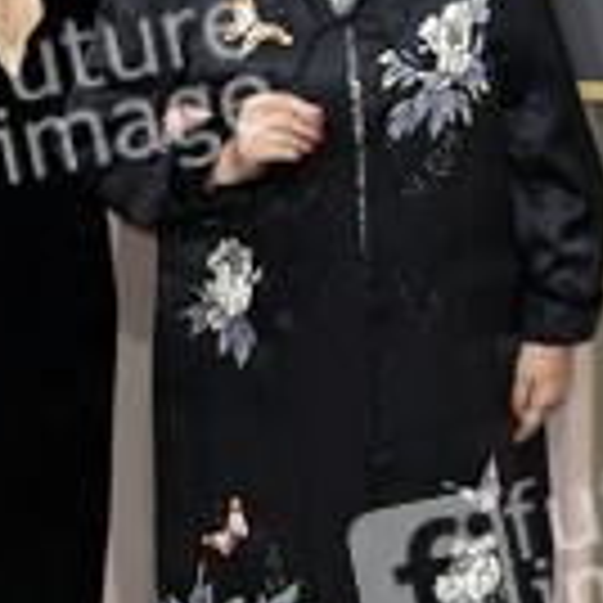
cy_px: 333
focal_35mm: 206
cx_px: 171
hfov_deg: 8.5
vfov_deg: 8.5
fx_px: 4060
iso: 320
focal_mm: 81
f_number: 8
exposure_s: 1/200
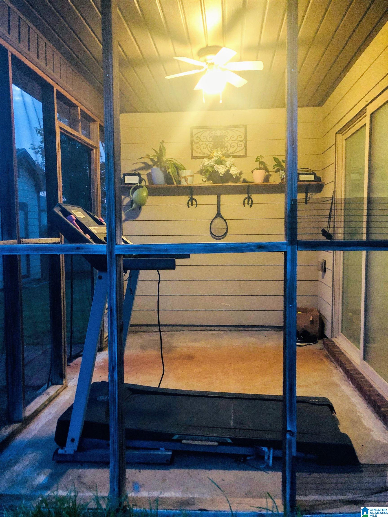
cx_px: 194
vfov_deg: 63.4
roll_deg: -0.5
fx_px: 418
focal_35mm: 28
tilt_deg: -4.5
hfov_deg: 49.7
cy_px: 258
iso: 100
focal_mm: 3.99
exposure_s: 1/4
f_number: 1.8
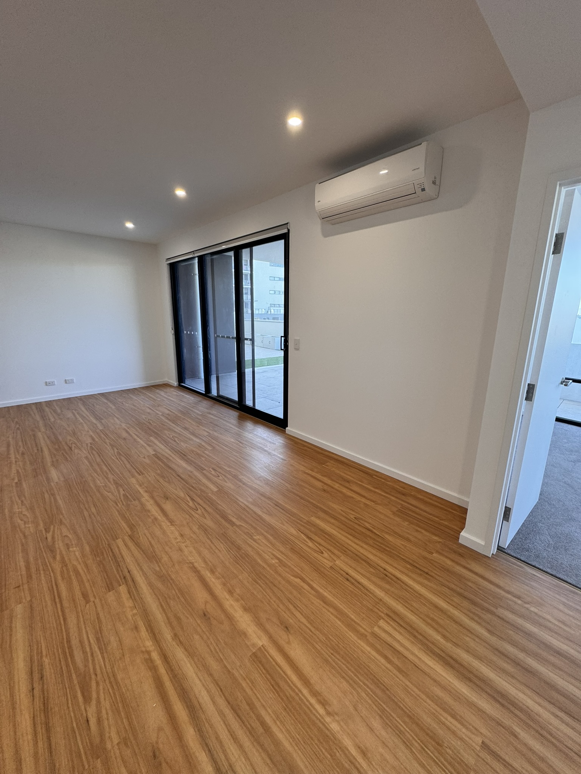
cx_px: 290
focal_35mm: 14
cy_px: 387
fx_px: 313
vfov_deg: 102.1
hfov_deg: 85.7
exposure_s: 1/100
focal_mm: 2.22
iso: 100
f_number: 2.2
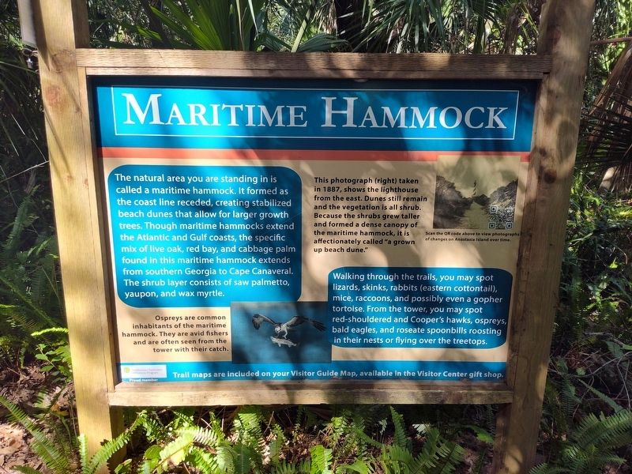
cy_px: 237
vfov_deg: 58.9
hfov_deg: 73.9
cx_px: 316
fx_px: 420
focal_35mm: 23
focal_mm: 5.56
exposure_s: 1/120
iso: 120
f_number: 1.8
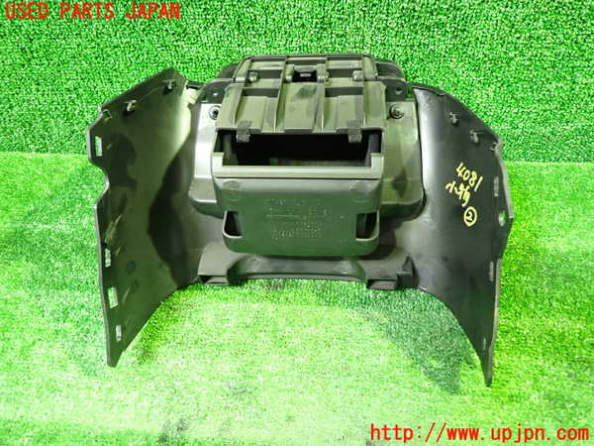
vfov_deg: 54.9
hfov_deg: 69.4
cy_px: 223
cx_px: 297
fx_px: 429
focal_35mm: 25
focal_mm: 4.5
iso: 800
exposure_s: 1/20
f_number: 2
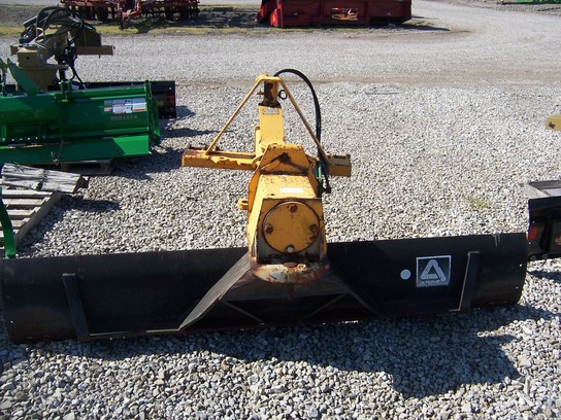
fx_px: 535
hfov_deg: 55.4
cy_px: 210
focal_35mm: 33
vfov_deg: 42.9
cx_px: 280
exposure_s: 1/750
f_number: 3.4
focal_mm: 5.5
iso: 80
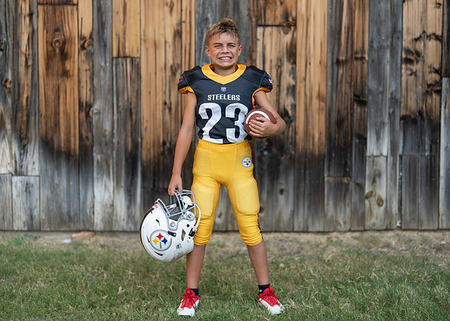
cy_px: 156
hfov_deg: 34.3
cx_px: 238
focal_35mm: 57
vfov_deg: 24.8
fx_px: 729
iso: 100
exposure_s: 1/2000
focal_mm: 50
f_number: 1.2
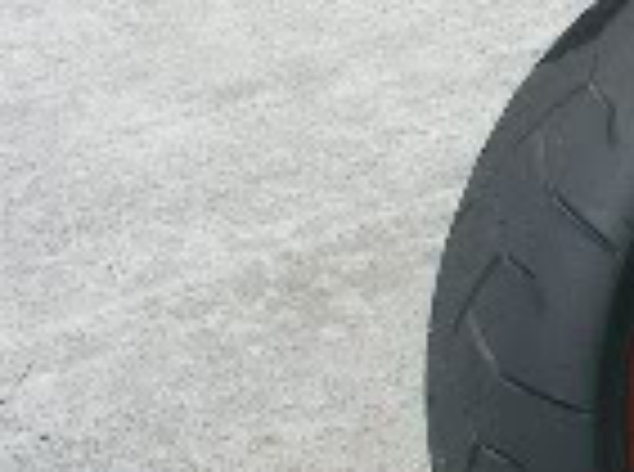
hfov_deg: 10.2
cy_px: -180
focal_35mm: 173
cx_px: 1434
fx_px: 3160
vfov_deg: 8.4
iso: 64
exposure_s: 1/250
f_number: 6.6
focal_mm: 6.3
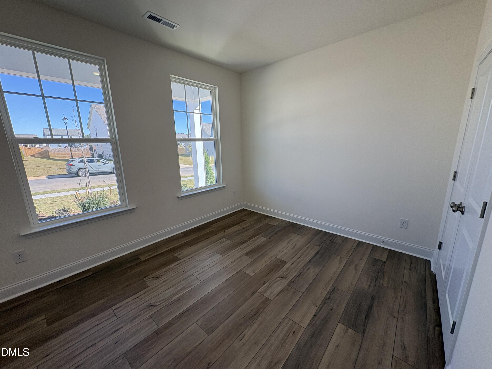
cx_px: 246
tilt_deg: -11.8
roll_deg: +1.2
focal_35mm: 14
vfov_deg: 85.7
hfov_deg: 102.1
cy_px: 184
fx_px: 199
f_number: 2.2
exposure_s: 1/138
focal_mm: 2.22
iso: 64
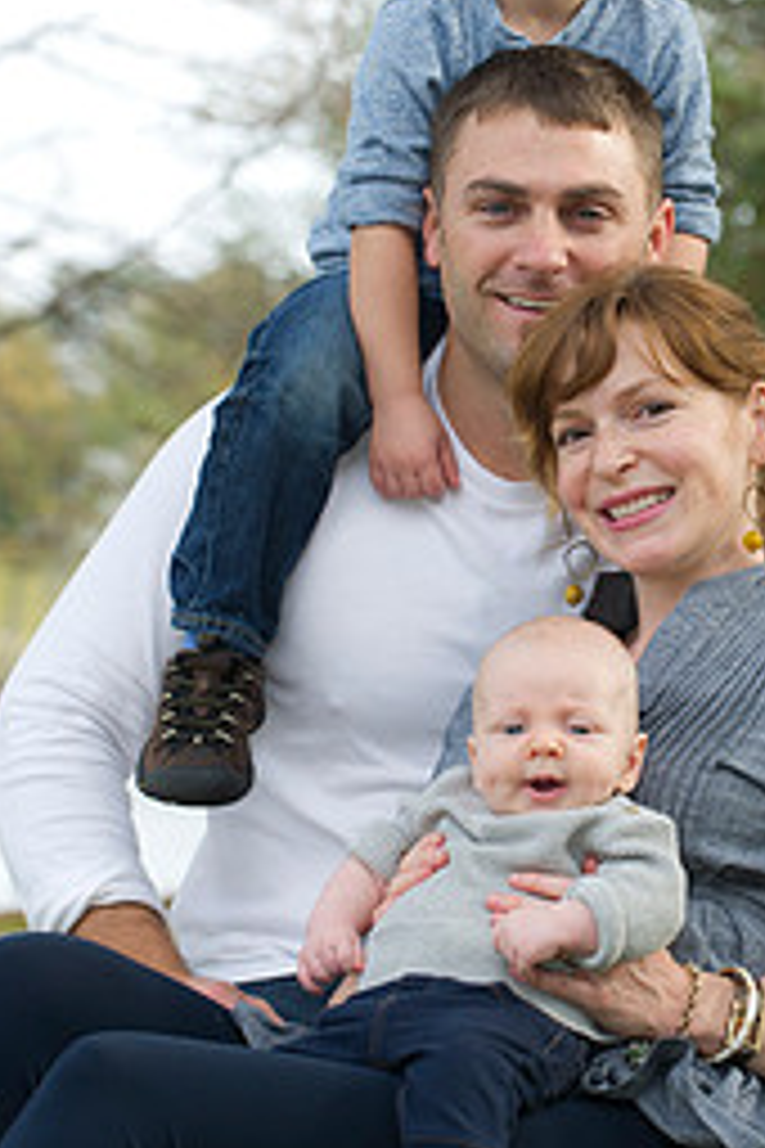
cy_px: 482
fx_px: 6183
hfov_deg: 7.1
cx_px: 592
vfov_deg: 10.6
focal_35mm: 194
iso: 400
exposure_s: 1/250
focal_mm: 110
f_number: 5
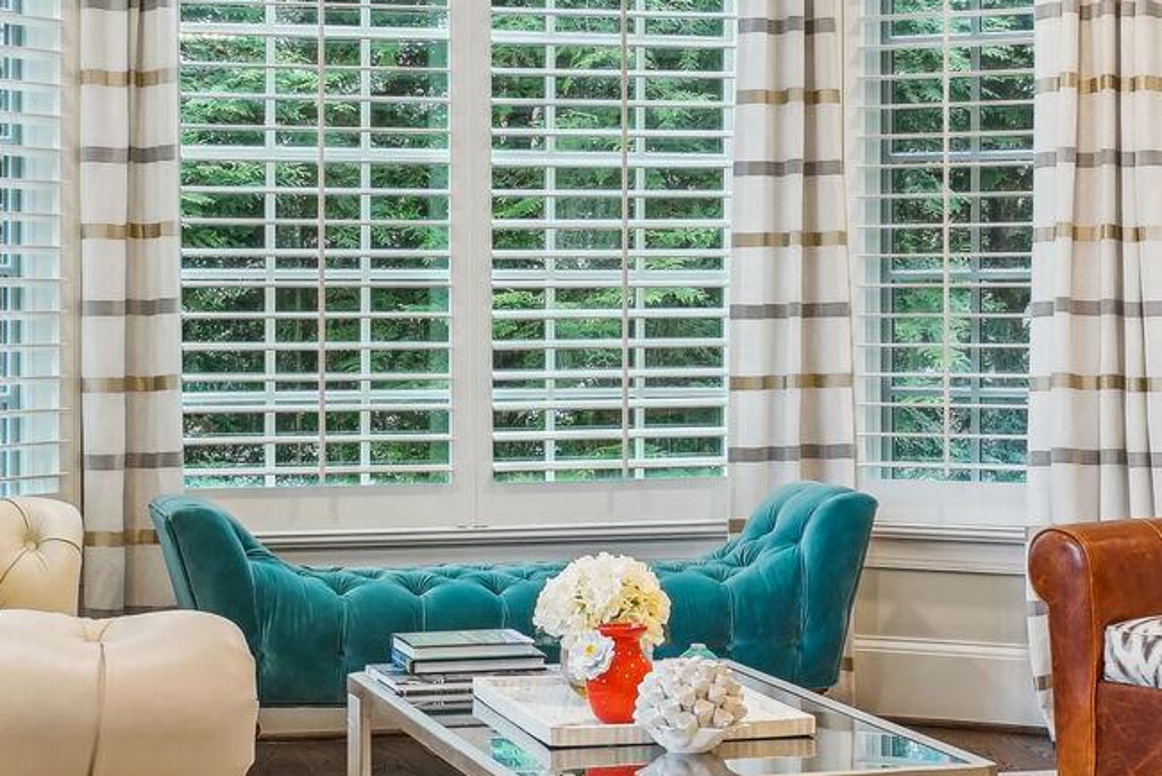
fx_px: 3003
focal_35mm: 93
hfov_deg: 21.7
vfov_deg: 14.7
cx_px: 865
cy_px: 288
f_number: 9
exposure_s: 1/40
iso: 800
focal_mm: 35
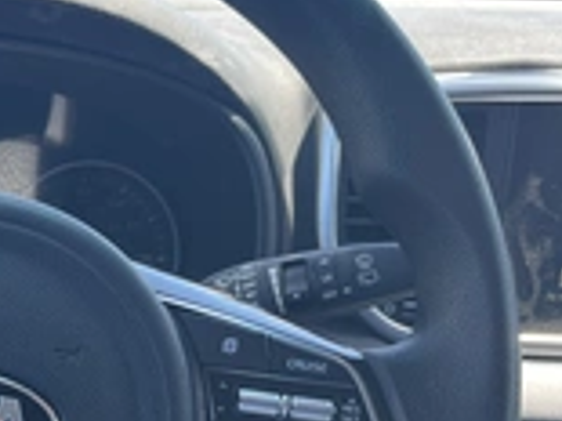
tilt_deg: -21.7
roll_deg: +0.3
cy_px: 388
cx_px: -69
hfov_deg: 26.5
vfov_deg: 21.4
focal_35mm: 67
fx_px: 1087
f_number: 1.6
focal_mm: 5.1
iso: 50
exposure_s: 1/171
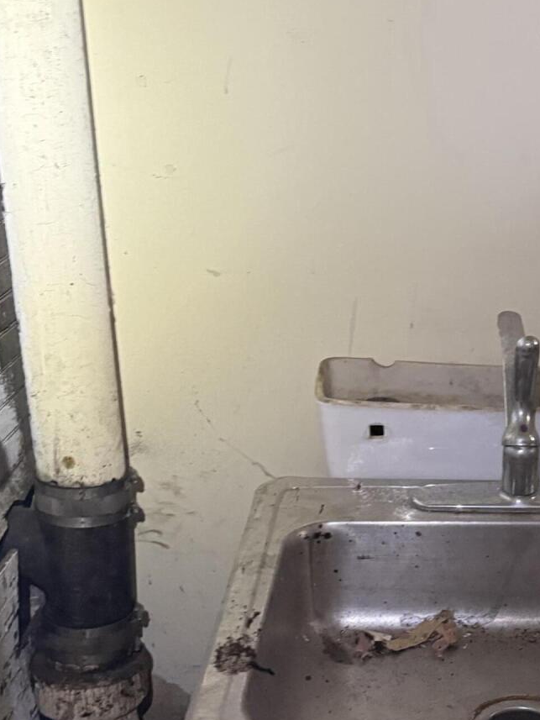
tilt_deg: -20.4
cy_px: 469
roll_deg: -3.2
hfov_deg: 24.8
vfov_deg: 34.1
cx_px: 554
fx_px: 1164
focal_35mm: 56
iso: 640
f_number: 1.78
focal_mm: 6.76
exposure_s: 1/60
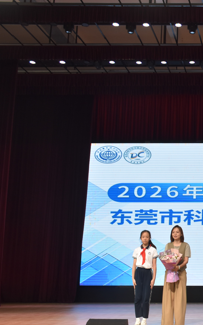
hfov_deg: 20.0
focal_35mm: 59
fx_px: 522
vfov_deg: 34.5
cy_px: 183
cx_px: 271
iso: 400
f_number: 5.6
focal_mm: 22
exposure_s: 1/125
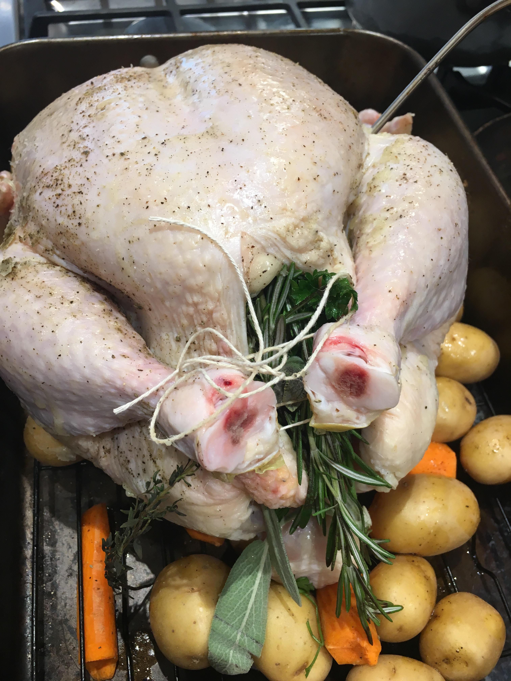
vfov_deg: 61.7
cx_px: 256
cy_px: 340
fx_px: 571
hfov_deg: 48.2
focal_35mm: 29
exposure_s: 1/40
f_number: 2.2
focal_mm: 4.15
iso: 32
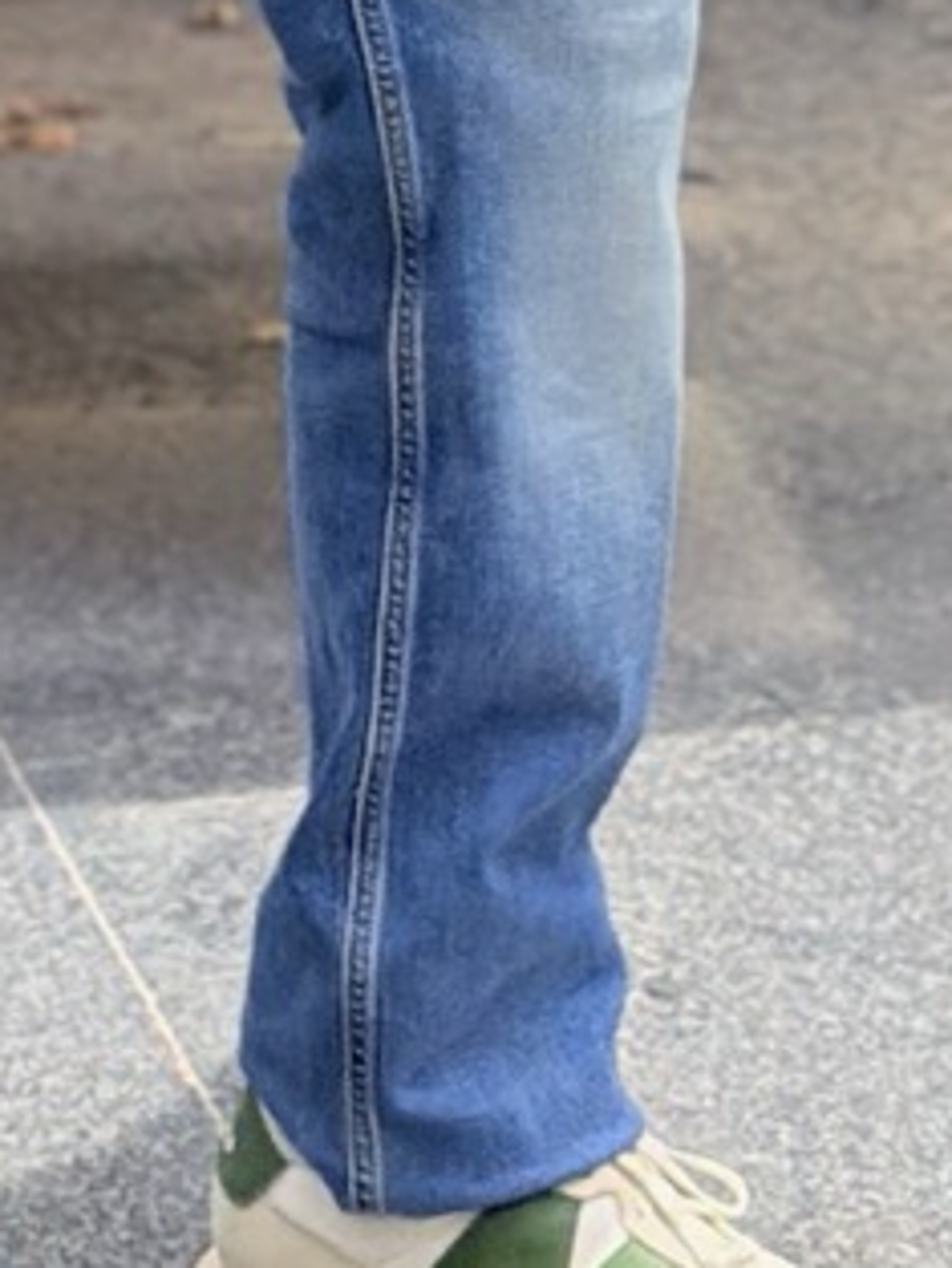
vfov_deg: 9.5
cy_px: -1187
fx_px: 7182
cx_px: -101
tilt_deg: -6.0
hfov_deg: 7.5
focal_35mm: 196
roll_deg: +0.0
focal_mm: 6.76
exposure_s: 1/3891
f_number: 1.78
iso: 100
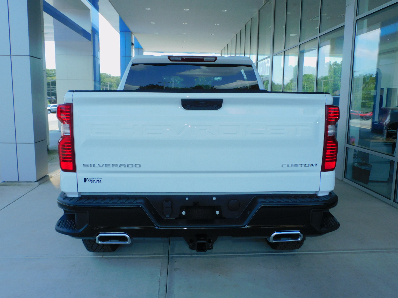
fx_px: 345
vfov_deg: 46.8
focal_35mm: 30
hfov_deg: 60.0
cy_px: 149
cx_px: 199
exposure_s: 1/500
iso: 125
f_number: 3.5
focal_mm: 5.4
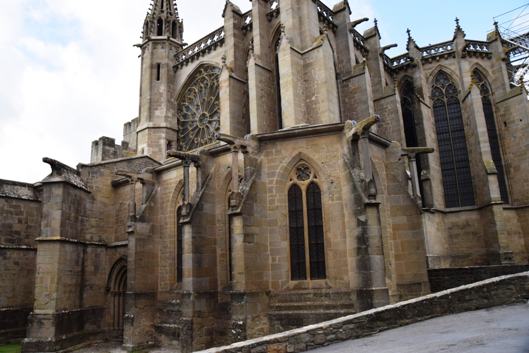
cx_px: 264
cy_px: 176
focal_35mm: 27
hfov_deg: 67.4
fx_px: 397
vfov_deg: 47.9
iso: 220
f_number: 8
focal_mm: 18
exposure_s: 1/250
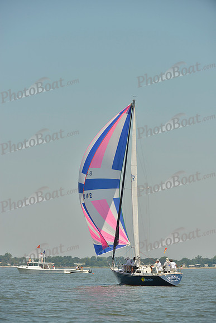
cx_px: 108
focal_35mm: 200
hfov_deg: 6.9
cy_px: 162
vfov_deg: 10.3
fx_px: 1799
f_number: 6.3
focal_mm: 200
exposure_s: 1/1250
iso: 200
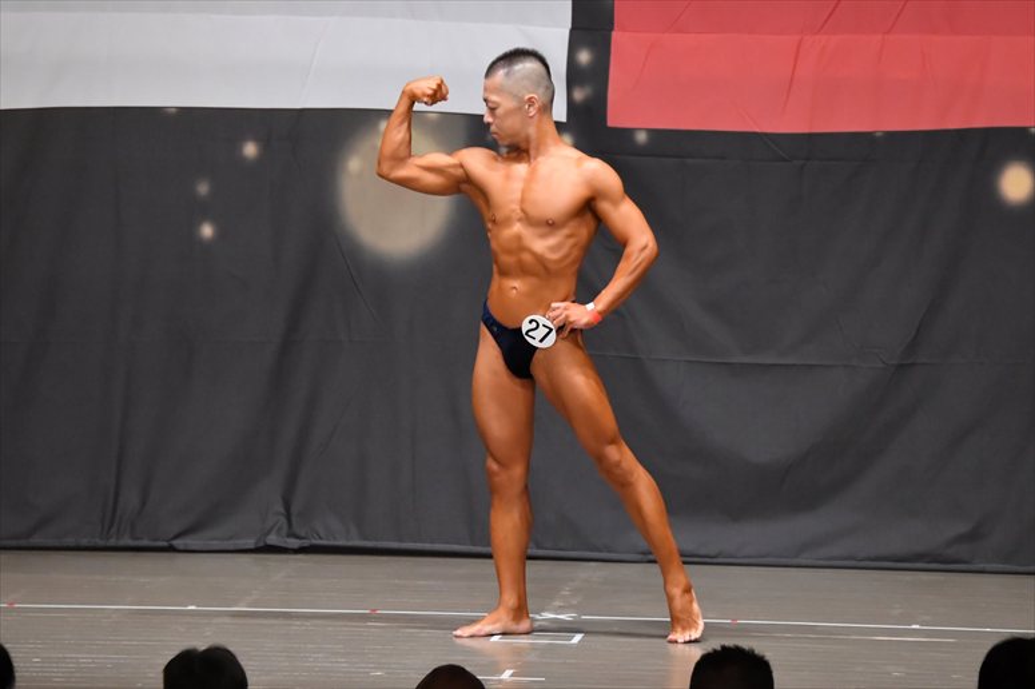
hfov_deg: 9.2
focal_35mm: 225
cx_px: 518
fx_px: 6466
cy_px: 344
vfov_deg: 6.1
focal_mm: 150
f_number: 5.6
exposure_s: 1/400
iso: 6400
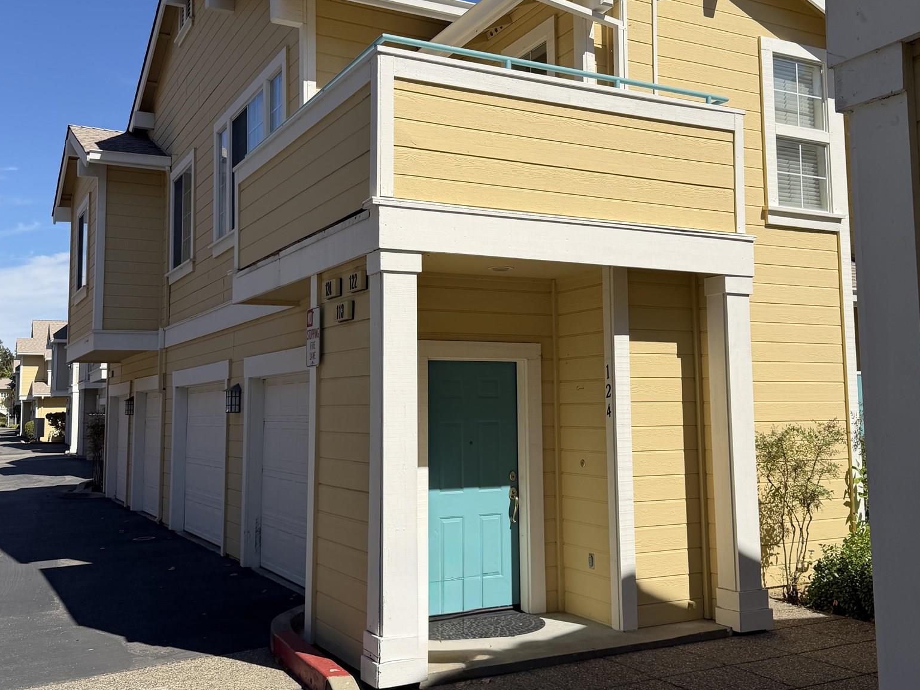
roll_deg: -0.1
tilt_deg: +6.6
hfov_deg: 51.3
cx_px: 483
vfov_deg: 39.6
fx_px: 957
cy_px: 298
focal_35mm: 36
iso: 80
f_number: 1.78
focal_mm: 6.76
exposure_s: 1/7353
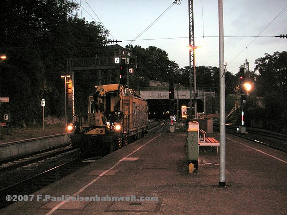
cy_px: 108
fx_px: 315
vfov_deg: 37.7
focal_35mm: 38
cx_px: 144
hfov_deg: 49.0
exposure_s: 1/45
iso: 160
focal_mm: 6.3
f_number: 3.3
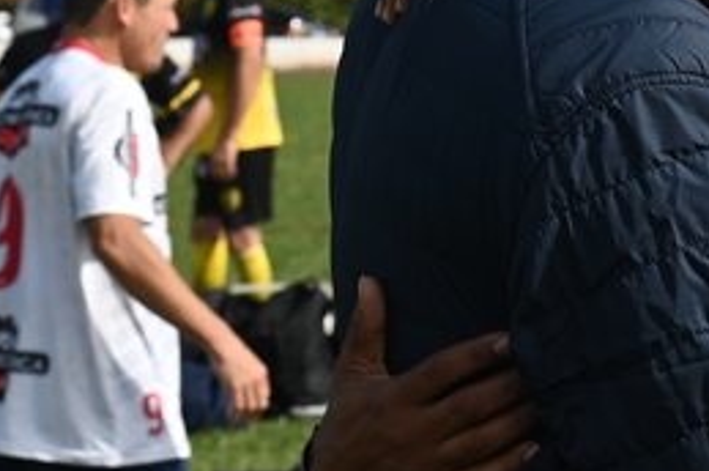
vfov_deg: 7.2
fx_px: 3757
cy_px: 209
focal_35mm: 191
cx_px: 766
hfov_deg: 10.7
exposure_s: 1/320
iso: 100
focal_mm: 55
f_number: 7.1
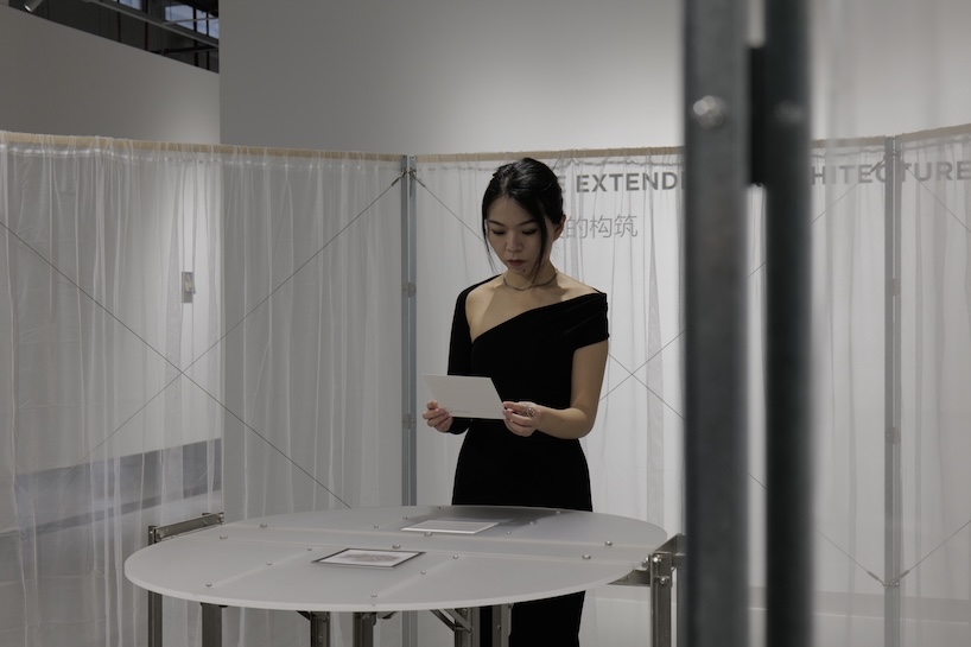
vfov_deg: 27.0
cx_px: 486
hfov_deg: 39.6
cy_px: 324
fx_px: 1348
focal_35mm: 50
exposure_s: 1/100
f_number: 8
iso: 1000
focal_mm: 50
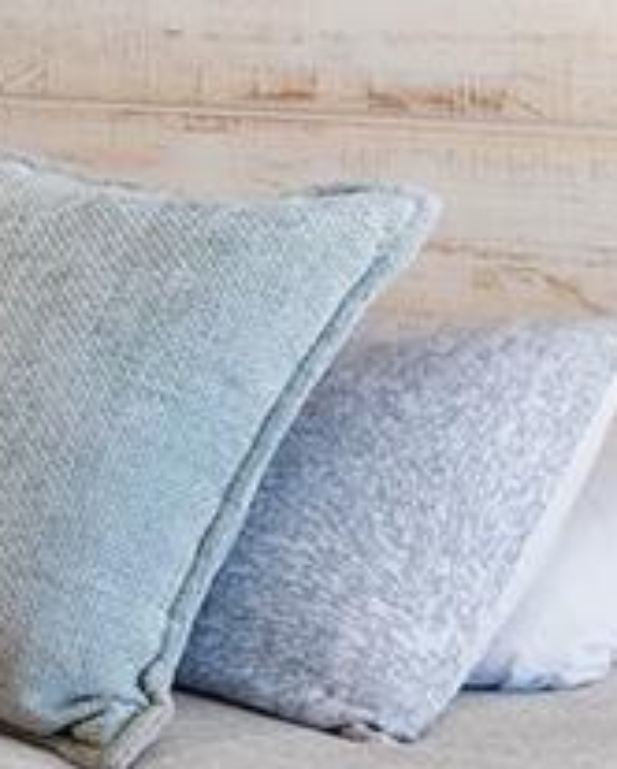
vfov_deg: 15.5
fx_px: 2727
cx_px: -435
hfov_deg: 12.0
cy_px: -160
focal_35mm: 120
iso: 100
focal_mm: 11
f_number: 8
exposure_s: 1/2
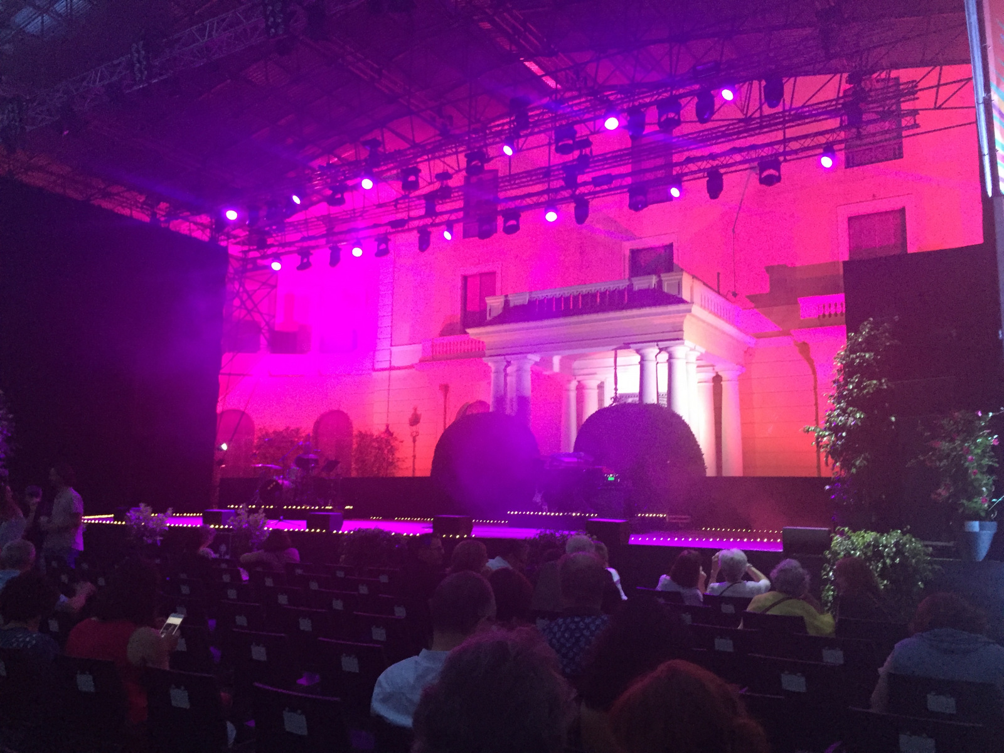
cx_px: 502
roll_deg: -1.3
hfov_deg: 61.7
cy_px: 376
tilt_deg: +9.0
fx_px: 841
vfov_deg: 48.2
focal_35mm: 29
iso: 250
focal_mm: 4.15
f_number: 2.2
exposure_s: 1/17
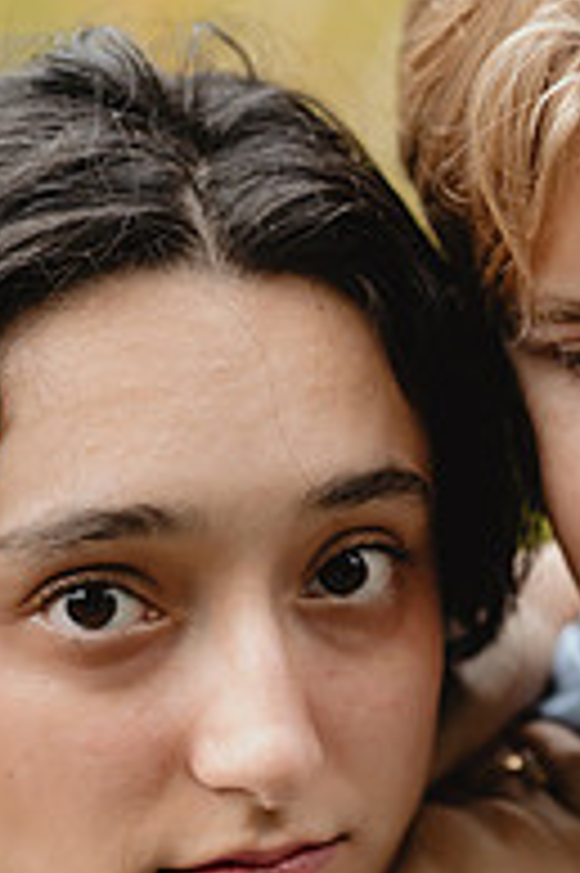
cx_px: 472
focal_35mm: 197
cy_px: 603
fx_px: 4769
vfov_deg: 10.4
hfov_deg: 6.9
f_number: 3.2
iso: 800
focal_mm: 85
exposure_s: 1/250
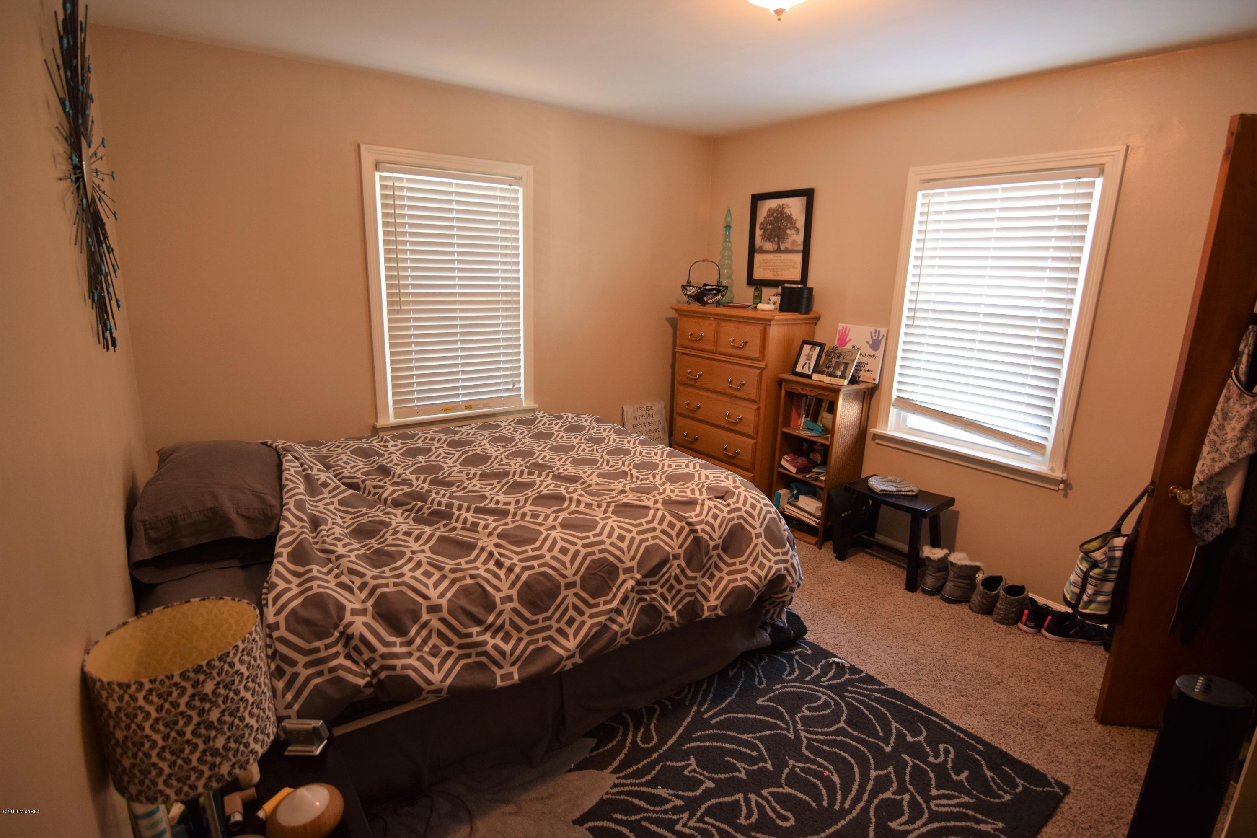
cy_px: 419
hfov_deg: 92.4
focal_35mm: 17
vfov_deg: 69.7
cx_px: 628
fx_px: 602
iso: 800
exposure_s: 1/50
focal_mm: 11.5
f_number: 2.8
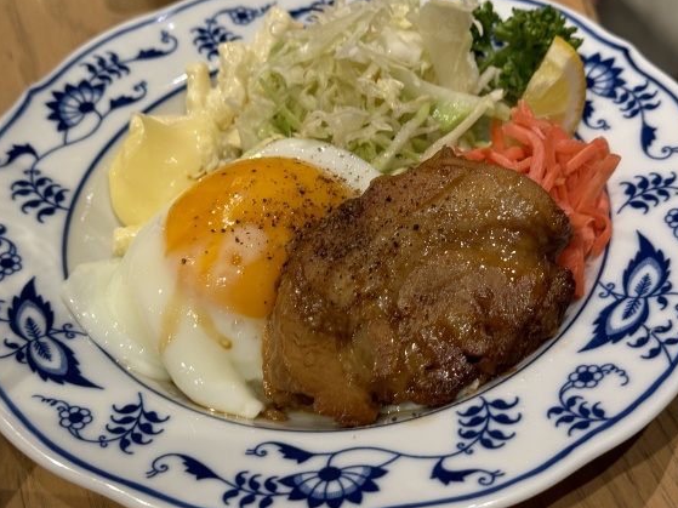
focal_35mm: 55
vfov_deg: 26.5
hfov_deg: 34.9
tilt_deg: -45.3
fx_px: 1077
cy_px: 236
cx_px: 342
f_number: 1.78
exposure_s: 1/50
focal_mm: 6.76
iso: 125
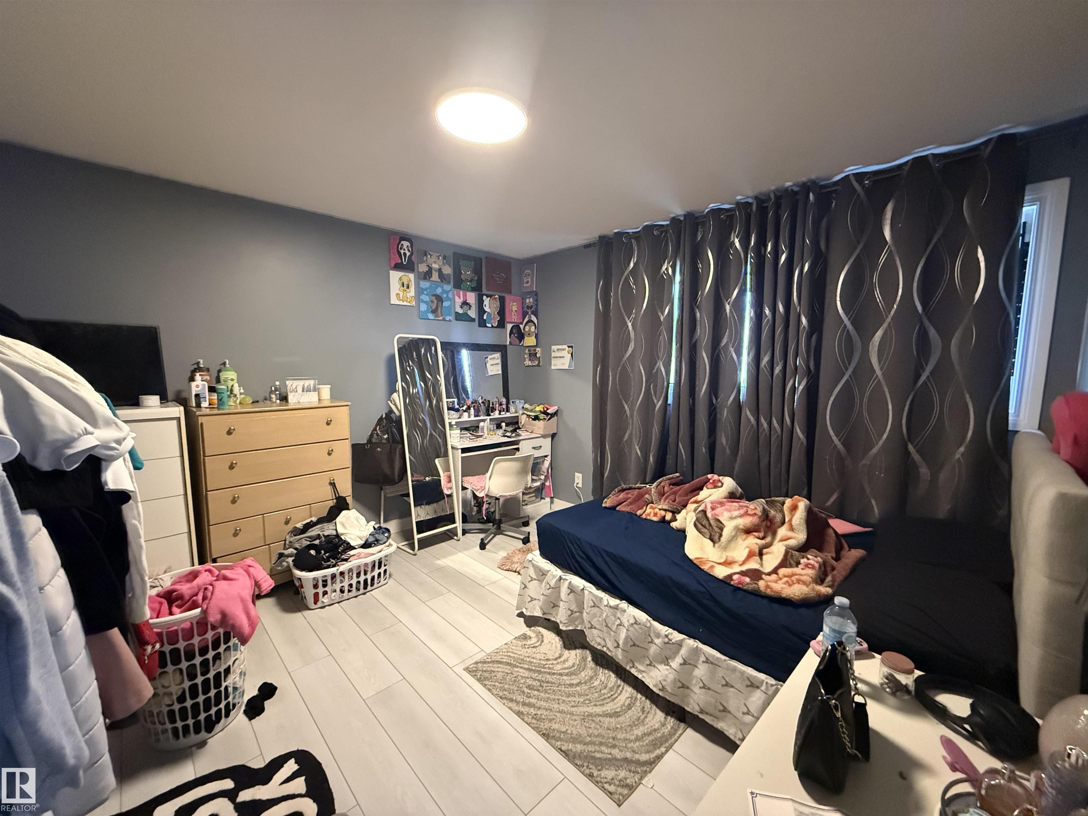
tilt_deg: -6.2
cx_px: 544
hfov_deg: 102.1
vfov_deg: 85.7
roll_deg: +0.4
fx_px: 440
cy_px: 408
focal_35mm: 14
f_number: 2.2
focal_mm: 2.22
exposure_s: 1/60
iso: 1250
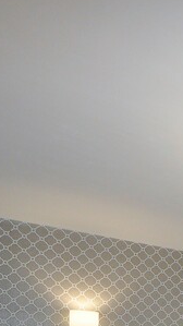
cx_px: 320
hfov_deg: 19.9
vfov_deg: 37.1
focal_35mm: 46
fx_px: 394
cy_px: 365
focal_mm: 8.5
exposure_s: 1/60
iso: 800
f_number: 4.5
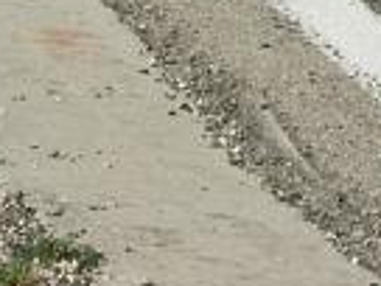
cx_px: 280
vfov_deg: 2.8
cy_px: -751
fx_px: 5800
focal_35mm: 527
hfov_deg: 3.8
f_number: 8
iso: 64
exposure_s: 1/400
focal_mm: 17.93
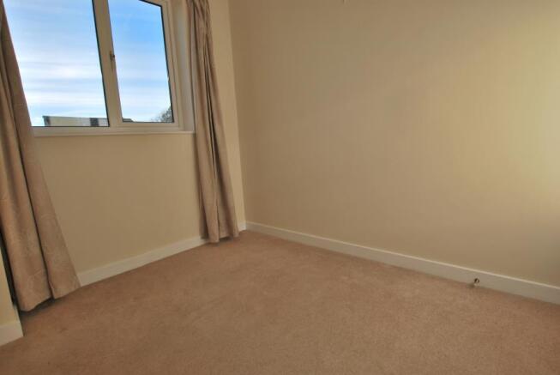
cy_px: 188
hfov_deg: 92.4
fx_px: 269
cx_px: 280
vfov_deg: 69.8
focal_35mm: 17
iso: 100
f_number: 7.1
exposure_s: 1/200
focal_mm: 11.5
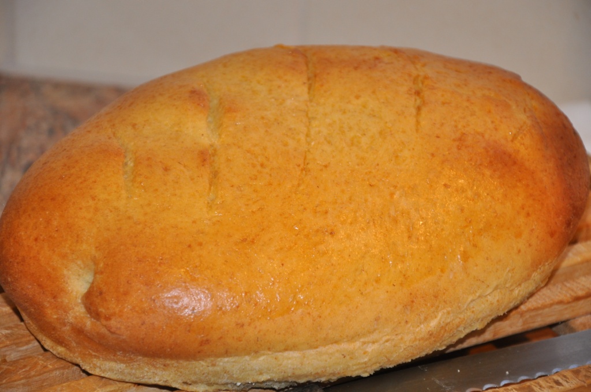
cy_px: 196
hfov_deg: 13.1
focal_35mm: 158
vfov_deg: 8.7
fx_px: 2582
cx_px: 296
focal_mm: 105
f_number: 5.6
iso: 800
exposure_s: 1/60
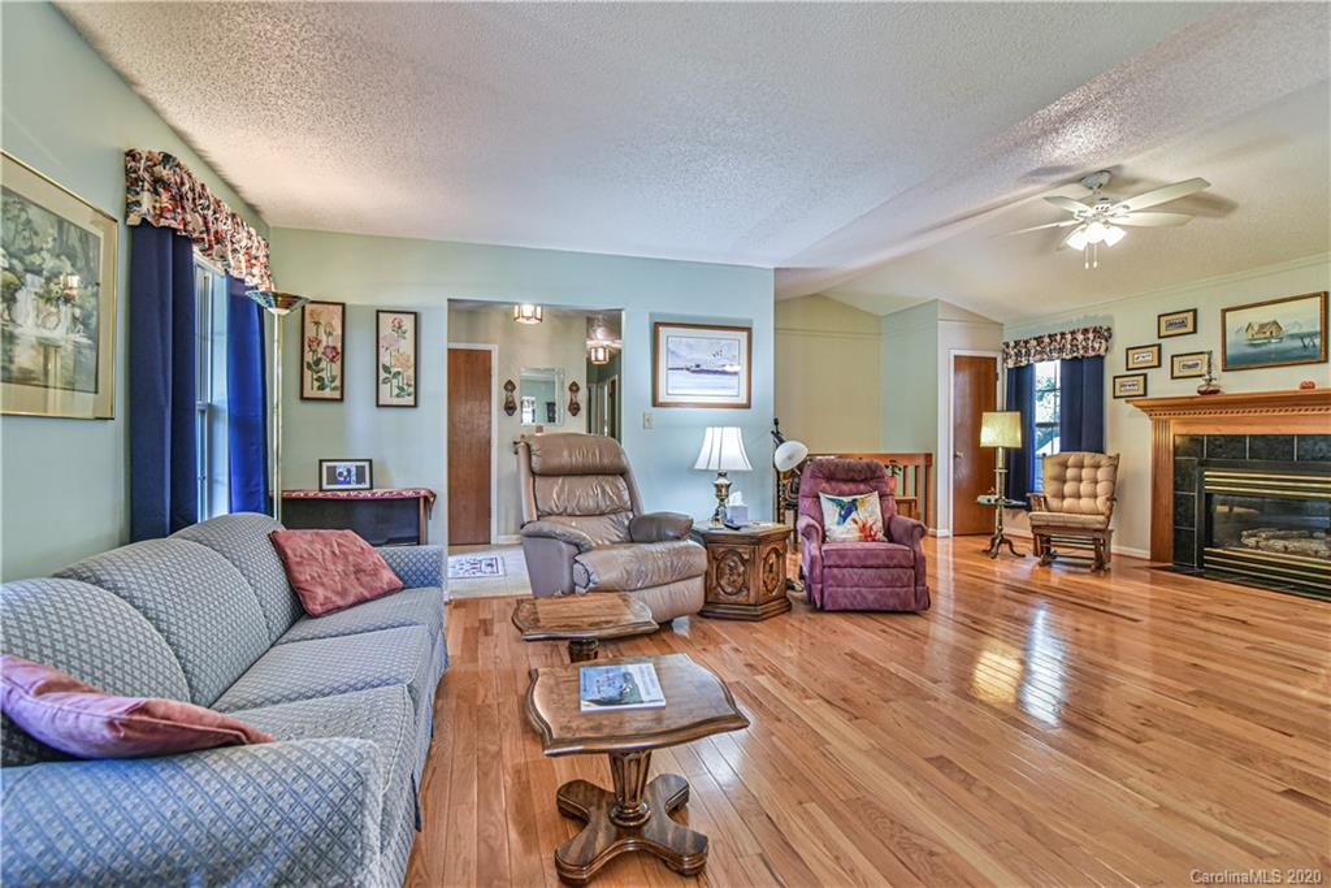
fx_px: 592
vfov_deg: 73.8
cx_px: 666
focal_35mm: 16
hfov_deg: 96.7
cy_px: 444
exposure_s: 1/100
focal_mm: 16
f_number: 5
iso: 1600
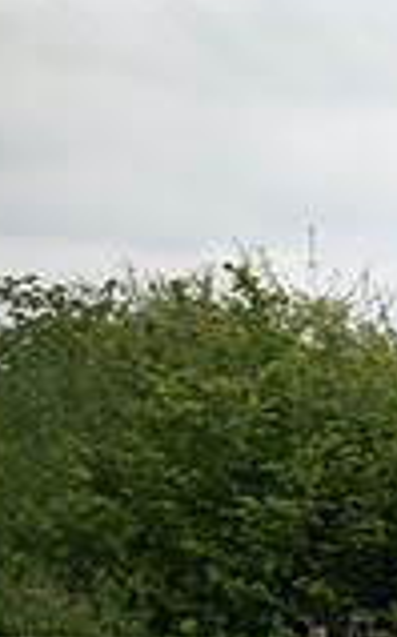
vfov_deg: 5.2
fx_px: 6995
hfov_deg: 3.3
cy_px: 895
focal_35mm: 403
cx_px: 138
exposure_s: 1/1000
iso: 320
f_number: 4.5
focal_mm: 70
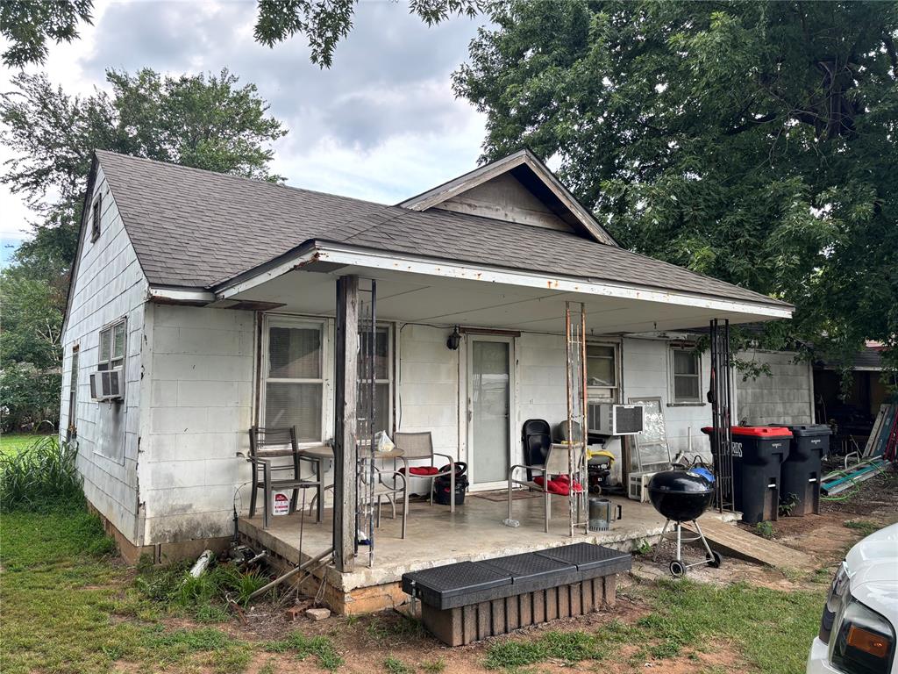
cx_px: 449
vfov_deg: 53.1
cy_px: 337
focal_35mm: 26
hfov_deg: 67.3
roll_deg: -0.5
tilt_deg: +3.2
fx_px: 674
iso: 50
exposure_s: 1/341
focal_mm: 5.96
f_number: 1.6
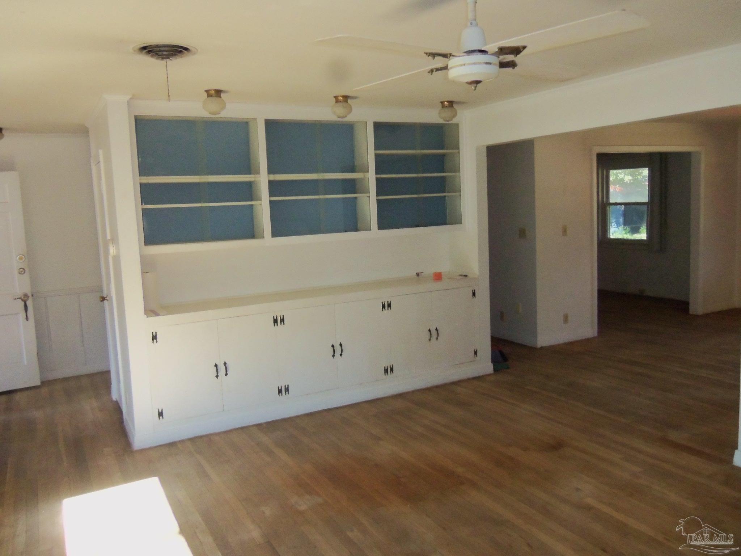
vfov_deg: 49.7
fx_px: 599
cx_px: 370
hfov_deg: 63.4
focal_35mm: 28
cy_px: 278
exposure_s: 1/40
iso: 320
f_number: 3.9
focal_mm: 5.1
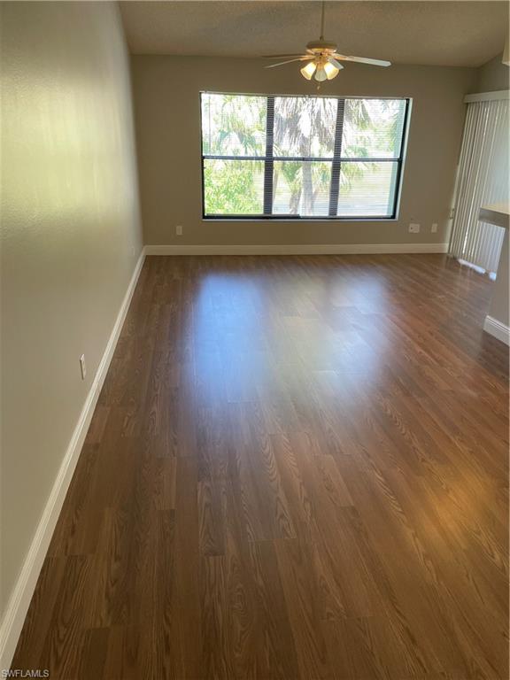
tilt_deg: -20.5
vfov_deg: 67.3
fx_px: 511
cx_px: 255
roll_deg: -1.3
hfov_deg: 53.1
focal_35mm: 26
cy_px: 340
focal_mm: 4.2
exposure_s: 1/120
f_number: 1.6
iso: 100
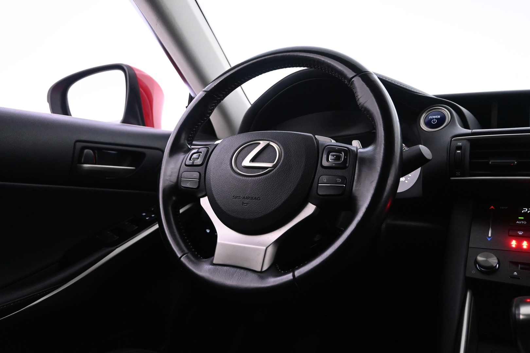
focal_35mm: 28
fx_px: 420
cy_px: 176
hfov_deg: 64.6
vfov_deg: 45.7
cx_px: 265
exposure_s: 1/40
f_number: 3.8
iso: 3200
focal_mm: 19
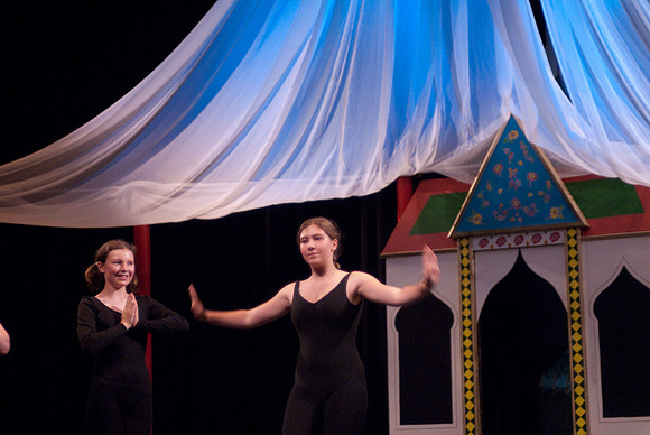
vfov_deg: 13.5
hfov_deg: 20.0
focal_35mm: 102
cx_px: 325
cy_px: 218
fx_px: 1843
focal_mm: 68
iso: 1250
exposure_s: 1/60
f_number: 2.8
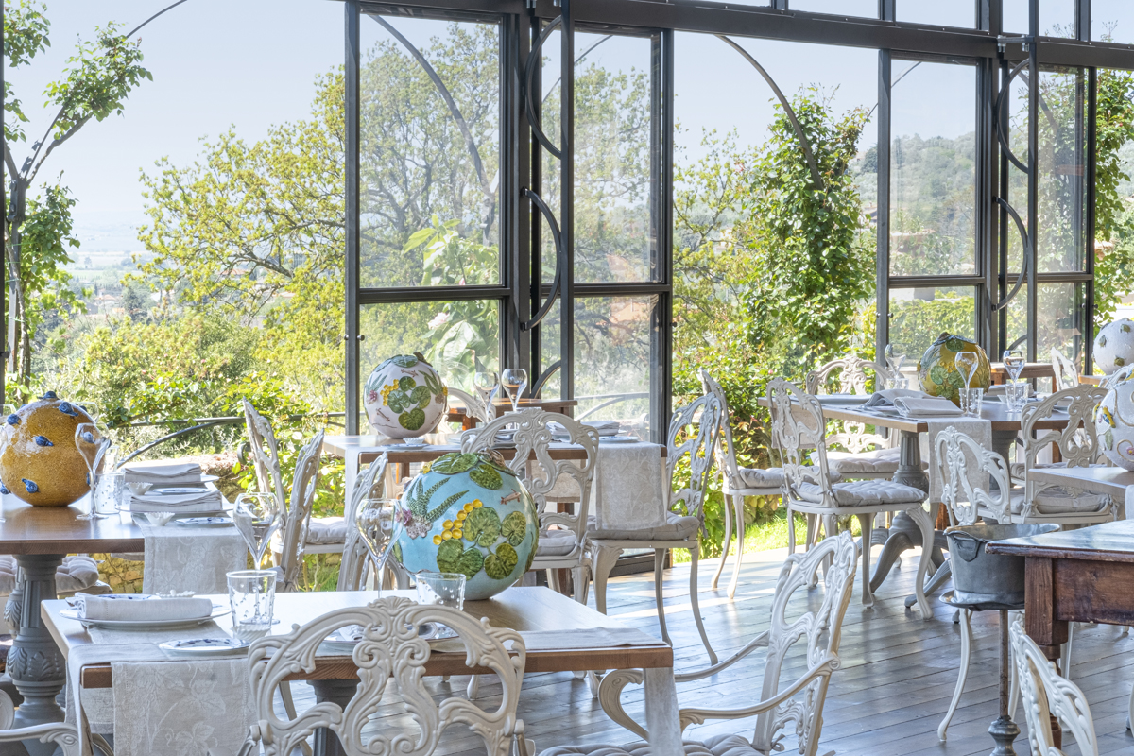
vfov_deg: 13.8
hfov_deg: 20.6
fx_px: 3118
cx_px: 567
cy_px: 378
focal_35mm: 99
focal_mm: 66.2
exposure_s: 1/8
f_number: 22
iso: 400
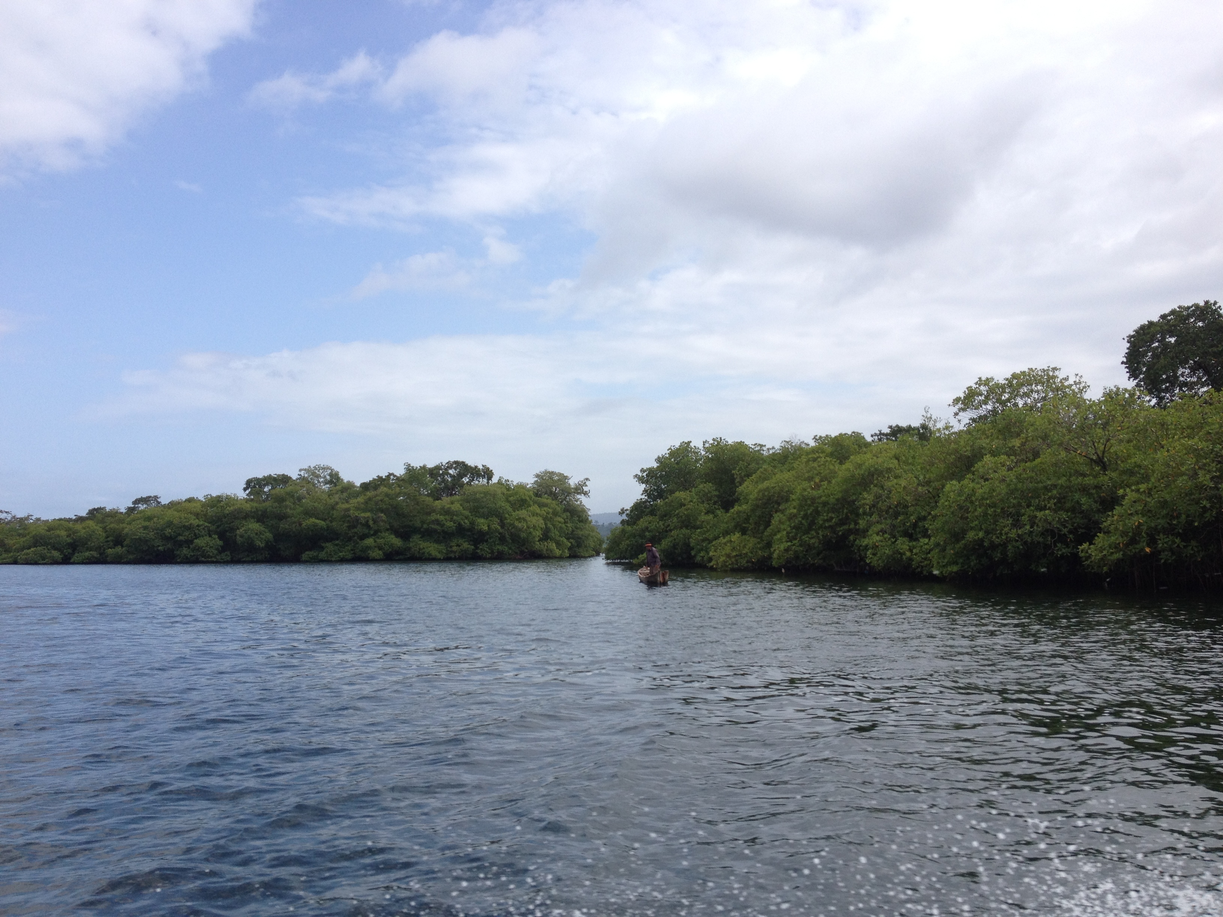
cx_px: 612
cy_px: 458
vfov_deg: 40.7
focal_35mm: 35
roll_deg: +1.2
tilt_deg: +2.4
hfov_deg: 52.6
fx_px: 1237
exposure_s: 1/1346
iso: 50
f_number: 2.4
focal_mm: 4.28
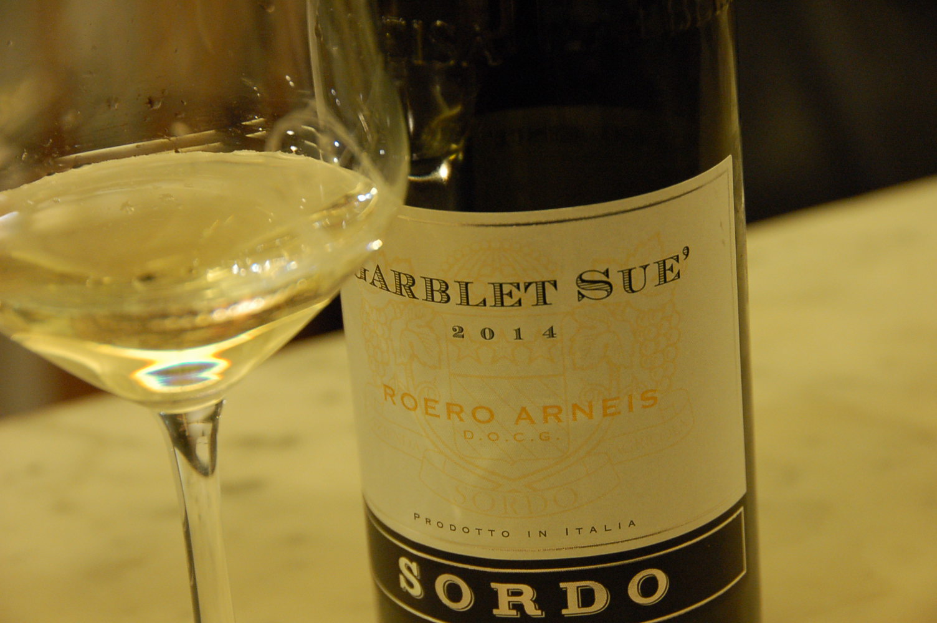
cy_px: 312
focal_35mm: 112
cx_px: 468
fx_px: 2926
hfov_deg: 18.2
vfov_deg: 12.2
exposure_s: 1/15
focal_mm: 75
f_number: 5.6
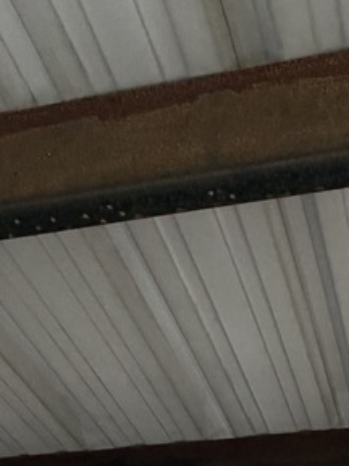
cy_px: 874
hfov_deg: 20.3
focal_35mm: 70
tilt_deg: +3.2
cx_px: 354
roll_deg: -2.5
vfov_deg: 19.4
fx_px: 941
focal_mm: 2.22
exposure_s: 1/121
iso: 320
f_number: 2.2
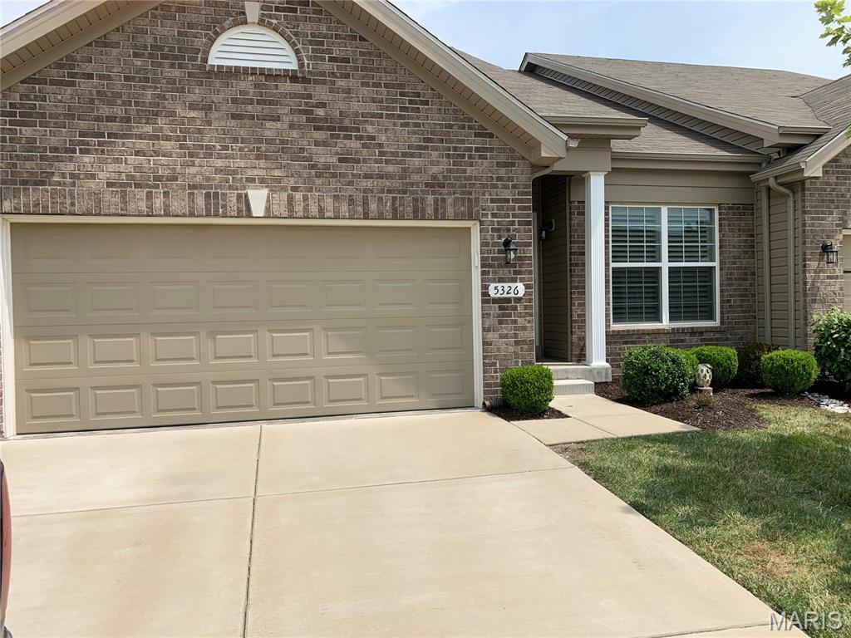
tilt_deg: -0.4
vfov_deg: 53.1
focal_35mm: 26
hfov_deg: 67.3
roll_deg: +0.6
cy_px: 319
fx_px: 639
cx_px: 426
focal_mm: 4.25
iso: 25
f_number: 1.8
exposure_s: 1/2755
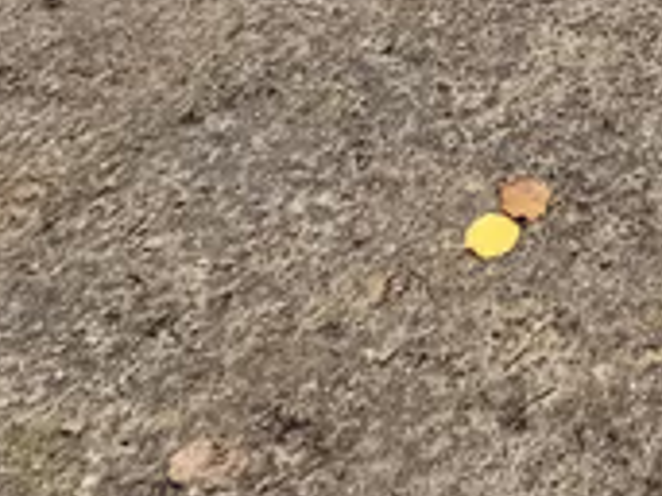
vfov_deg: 13.7
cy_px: -682
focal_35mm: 78
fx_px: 1491
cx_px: 929
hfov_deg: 21.8
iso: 80
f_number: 2.2
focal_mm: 2.2
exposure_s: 1/71
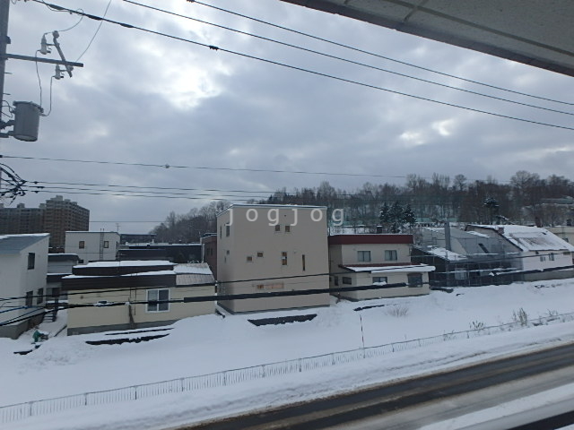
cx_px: 287
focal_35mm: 21
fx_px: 348
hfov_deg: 79.0
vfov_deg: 63.4
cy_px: 215
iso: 125
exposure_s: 1/640
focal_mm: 3.7
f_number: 6
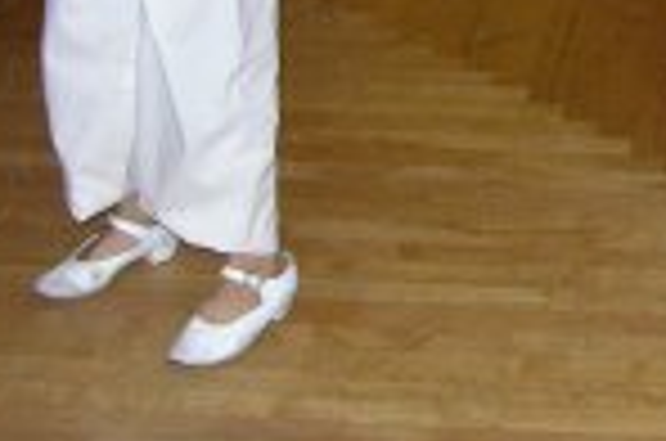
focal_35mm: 137
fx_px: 2529
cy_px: -119
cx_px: 756
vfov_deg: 9.8
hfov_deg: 14.6
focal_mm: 8.9
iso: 200
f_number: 2.8
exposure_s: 1/60.1
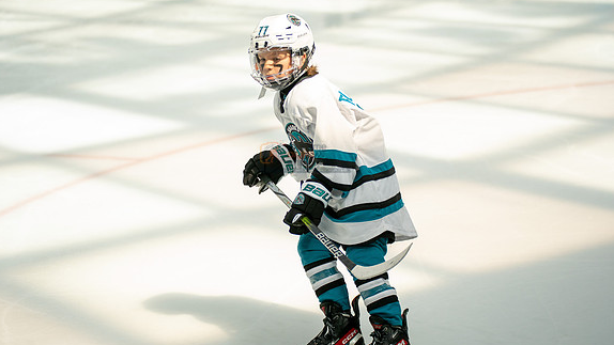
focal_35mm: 127
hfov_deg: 16.9
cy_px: 156
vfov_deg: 9.6
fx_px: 2068
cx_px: 306
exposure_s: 1/4000
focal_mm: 120
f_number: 3.2
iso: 1600
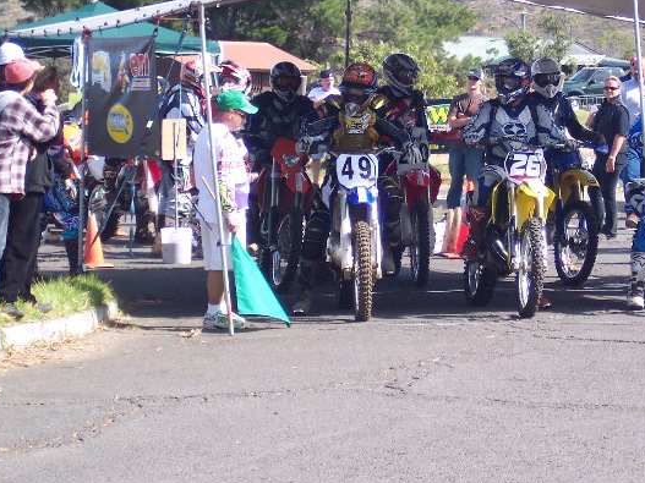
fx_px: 3223
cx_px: 476
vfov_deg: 8.6
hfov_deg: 11.4
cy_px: 169
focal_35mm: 173
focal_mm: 24
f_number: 4.8
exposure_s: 1/250
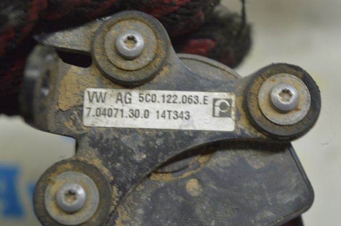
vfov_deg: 16.5
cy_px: 113
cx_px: 170
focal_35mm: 82
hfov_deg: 24.6
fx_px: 780
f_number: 5.6
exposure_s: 1/20
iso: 400
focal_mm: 55
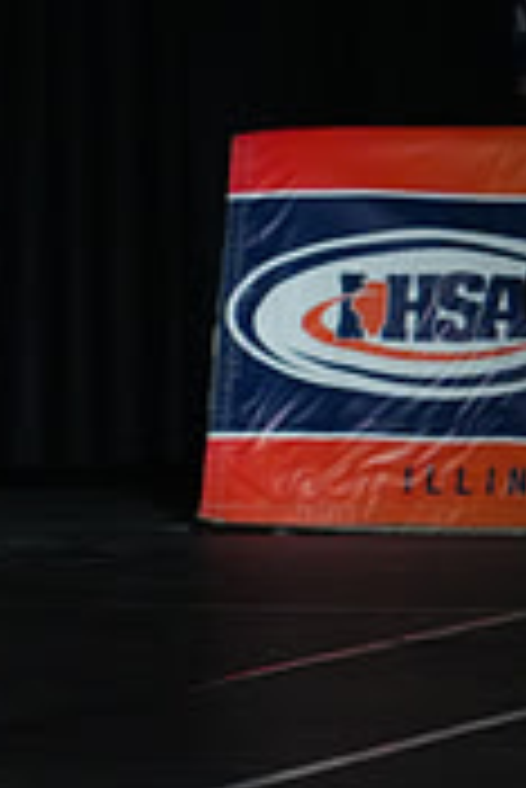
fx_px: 15245
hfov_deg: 2.0
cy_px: 110
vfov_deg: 3.0
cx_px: -773
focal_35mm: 697
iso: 12800
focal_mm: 210
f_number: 5
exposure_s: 1/1000
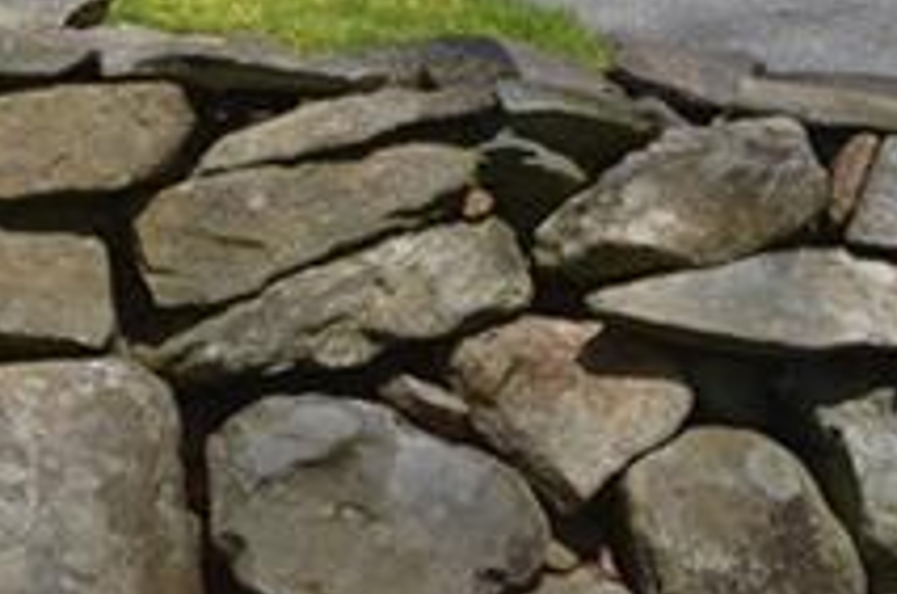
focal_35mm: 144
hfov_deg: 13.8
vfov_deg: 8.7
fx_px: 3580
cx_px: -244
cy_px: -769
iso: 100
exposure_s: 1/200
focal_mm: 20
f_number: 9
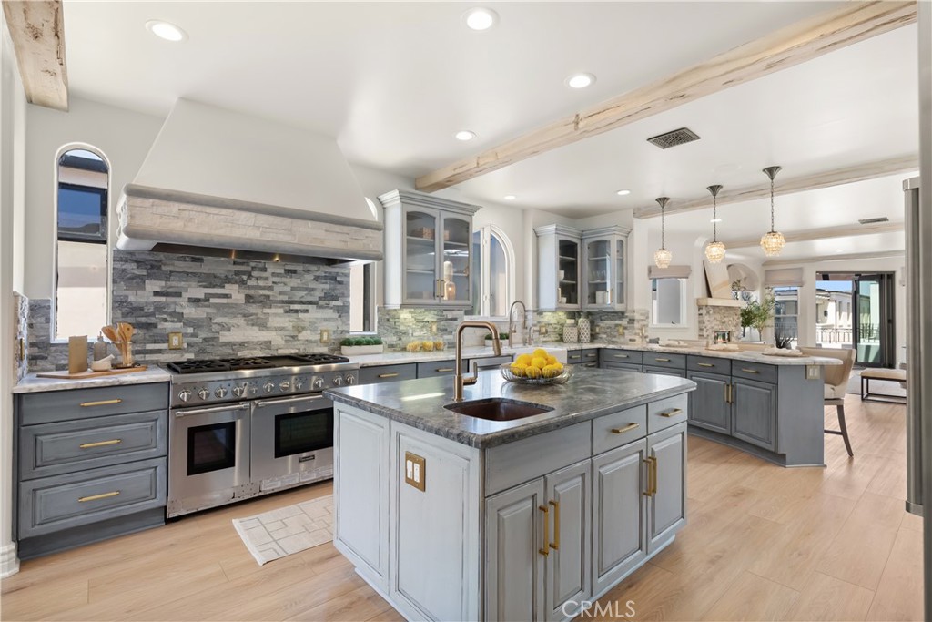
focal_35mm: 17
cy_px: 311
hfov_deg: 93.3
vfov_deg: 70.5
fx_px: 440
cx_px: 466
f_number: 9
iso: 640
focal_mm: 17
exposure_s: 1/20
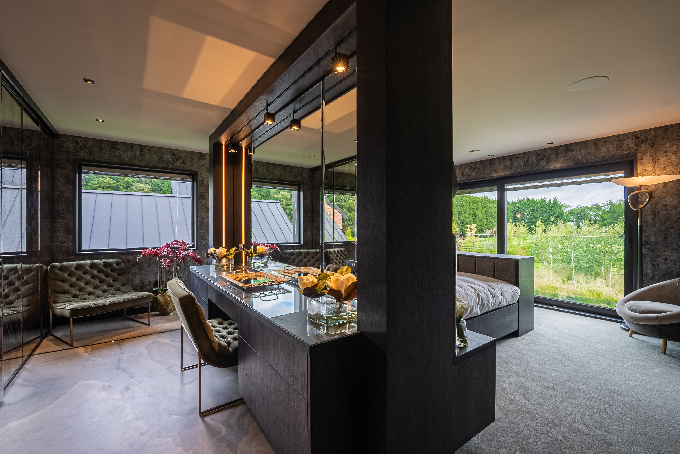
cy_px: 227
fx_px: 265
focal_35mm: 14
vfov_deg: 81.3
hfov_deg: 104.2
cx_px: 340
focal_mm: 14
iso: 400
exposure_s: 1/320
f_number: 8
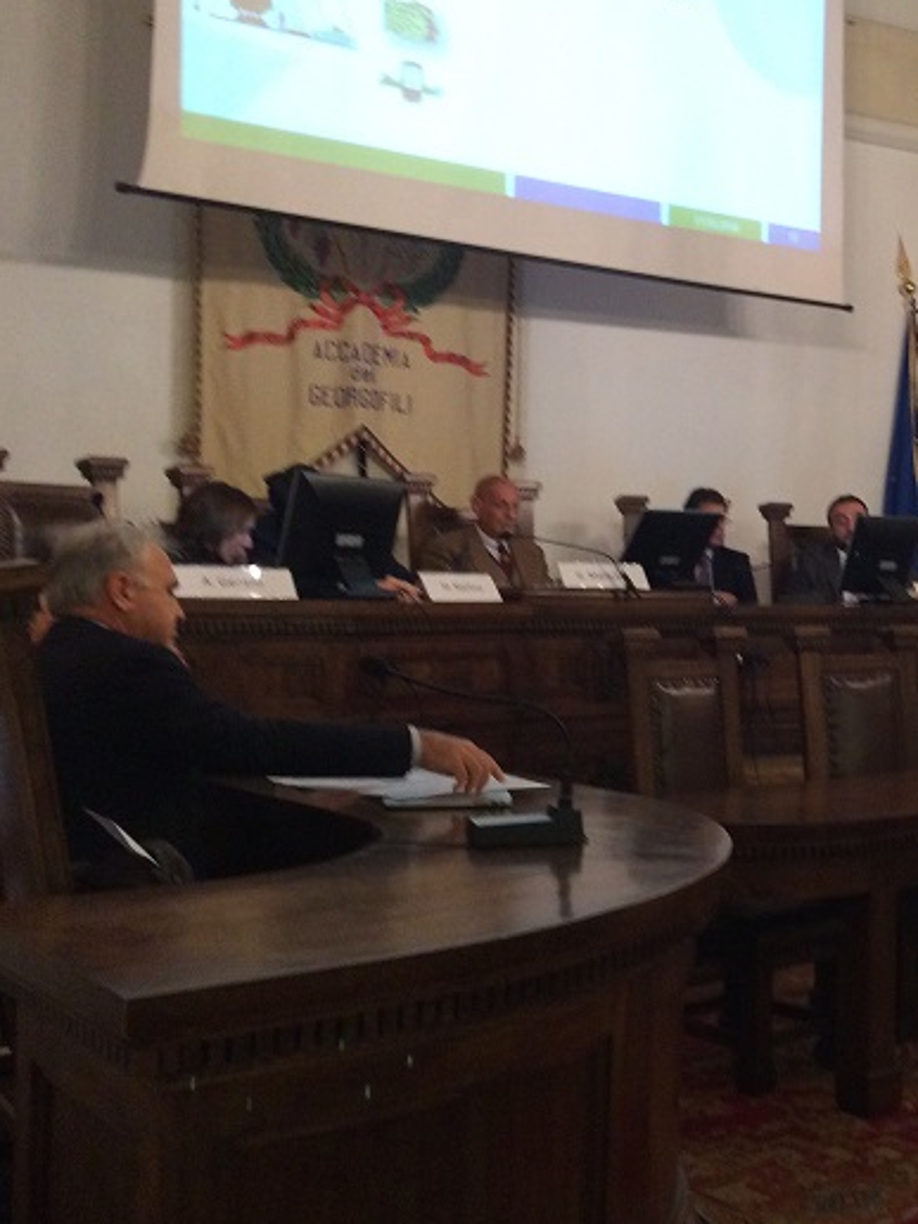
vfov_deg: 42.1
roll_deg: -0.5
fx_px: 1591
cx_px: 909
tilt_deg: -2.1
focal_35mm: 45
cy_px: 629
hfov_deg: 30.1
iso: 250
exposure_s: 1/33
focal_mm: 4.15
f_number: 2.2
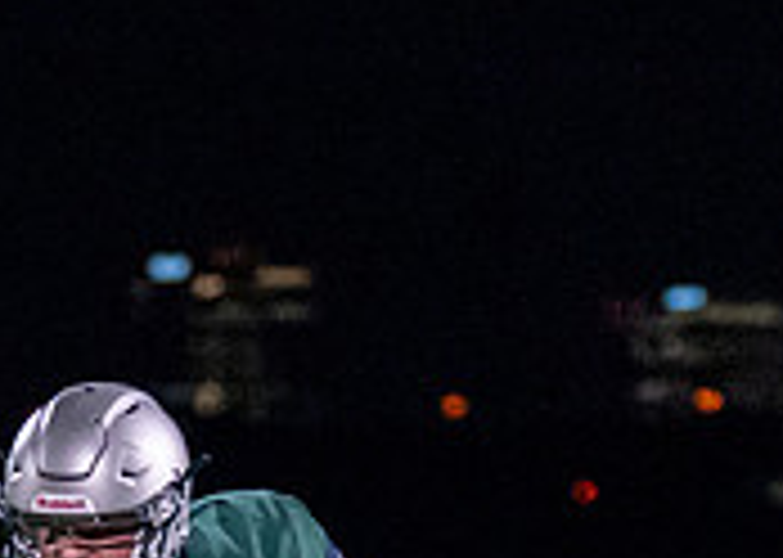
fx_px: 14932
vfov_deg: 2.1
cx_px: 91
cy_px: 696
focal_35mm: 672
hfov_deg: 3.0
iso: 2500
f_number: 2.8
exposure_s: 1/1000
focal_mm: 92
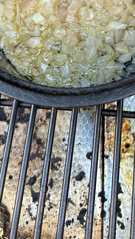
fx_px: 414
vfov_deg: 28.5
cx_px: 114
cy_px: -41
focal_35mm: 65
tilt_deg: -58.7
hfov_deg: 18.3
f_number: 1.78
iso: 50
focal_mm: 6.86
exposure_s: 1/125
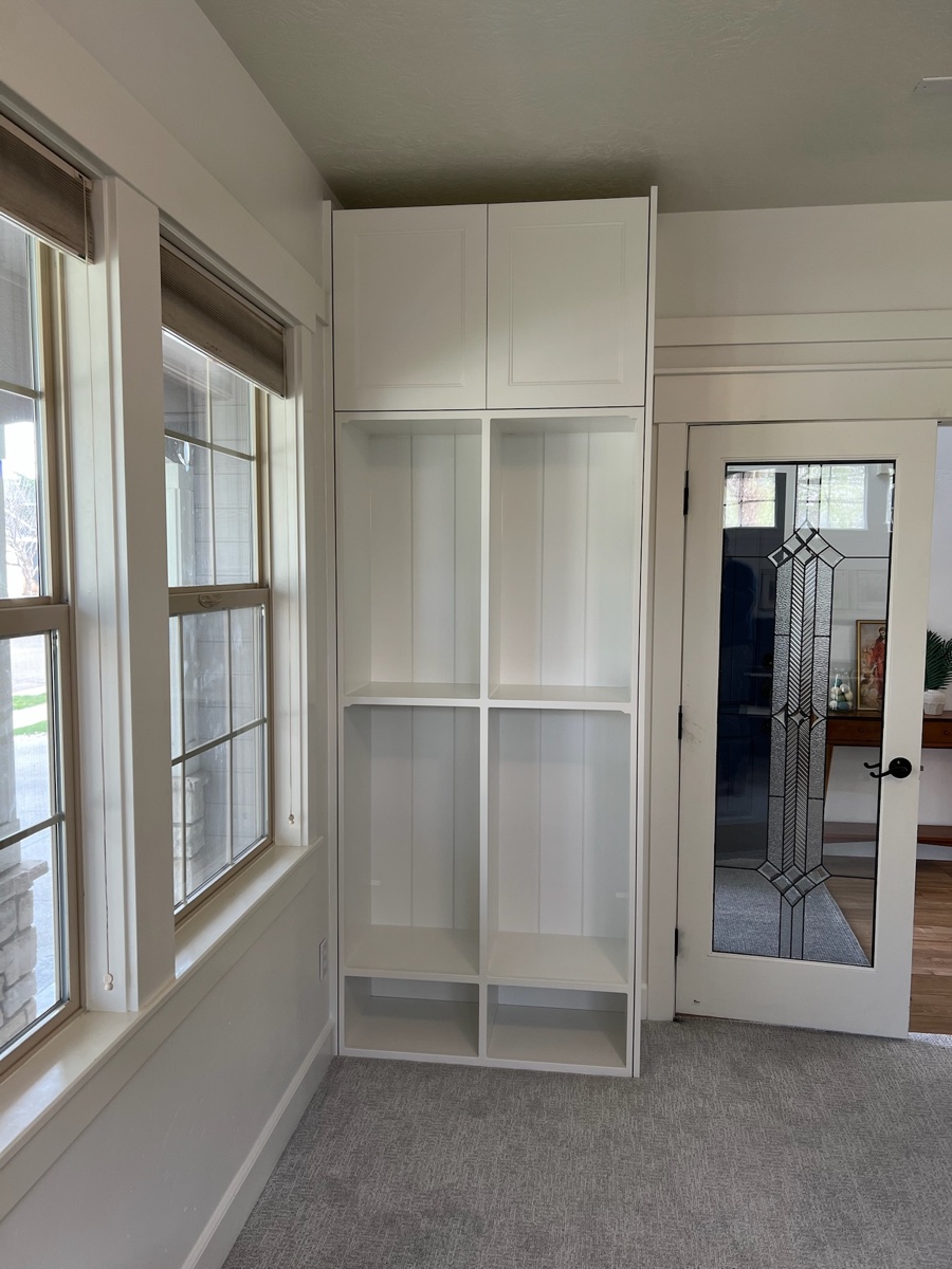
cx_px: 476
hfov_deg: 53.1
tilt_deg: -3.6
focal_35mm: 26
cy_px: 634
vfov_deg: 67.3
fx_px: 953
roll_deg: +0.7
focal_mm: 5.7
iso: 64
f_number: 1.5
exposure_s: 1/60
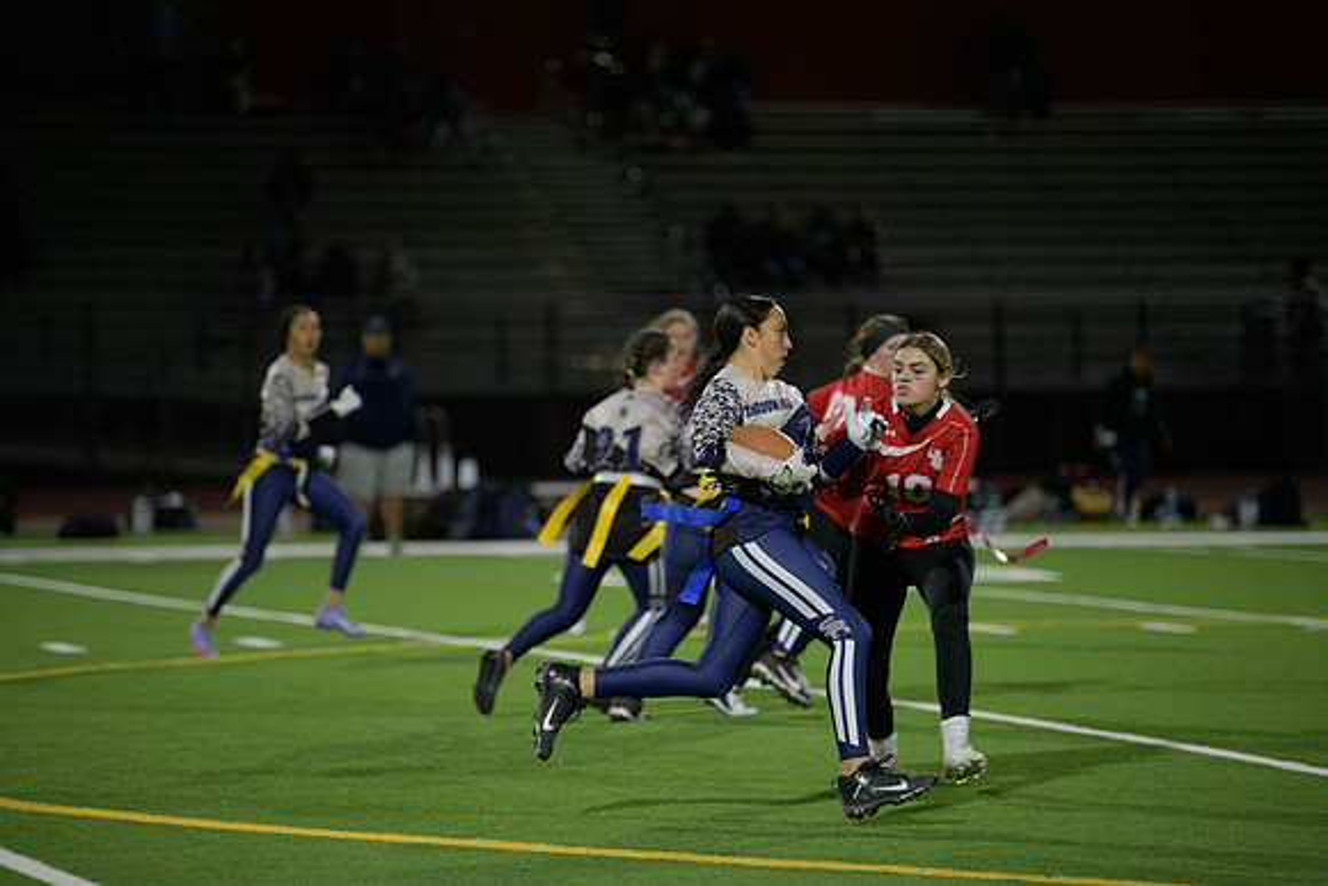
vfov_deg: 7.9
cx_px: 664
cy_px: 443
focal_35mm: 175
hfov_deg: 11.7
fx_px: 6457
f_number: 2.8
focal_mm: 175
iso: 2000
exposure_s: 1/640
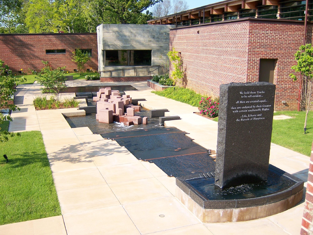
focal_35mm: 36
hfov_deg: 51.3
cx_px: 156
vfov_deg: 39.7
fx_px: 326
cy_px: 118
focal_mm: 6
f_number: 2.8
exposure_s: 1/640
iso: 80
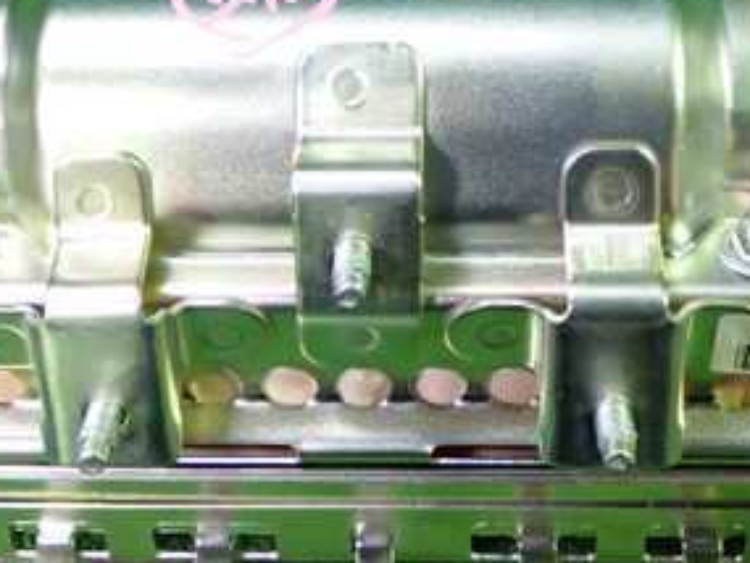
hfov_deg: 24.4
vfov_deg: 18.4
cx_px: 334
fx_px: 1734
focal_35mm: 80
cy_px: 174
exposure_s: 1/40
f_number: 2.7
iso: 640
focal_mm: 6.83
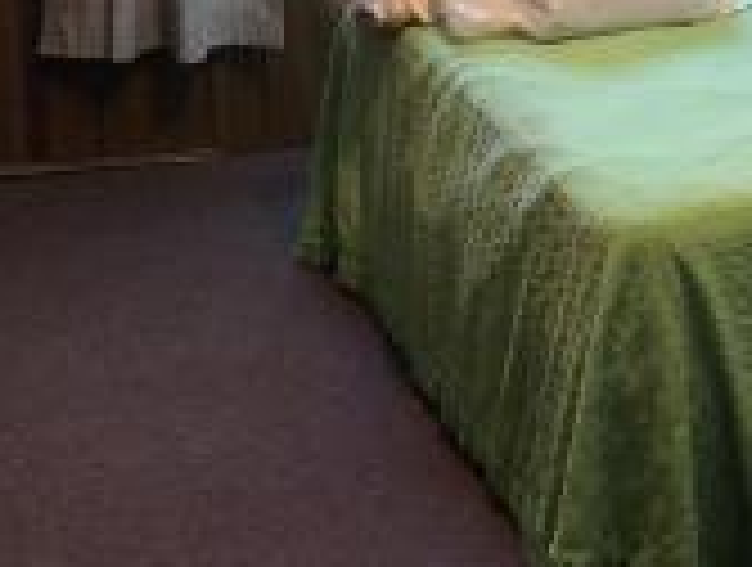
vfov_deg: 13.4
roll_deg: -1.4
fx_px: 2329
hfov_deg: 17.6
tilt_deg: -11.3
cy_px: -153
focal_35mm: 107
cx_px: 860
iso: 100
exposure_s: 1/15
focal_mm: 3.99
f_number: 1.8
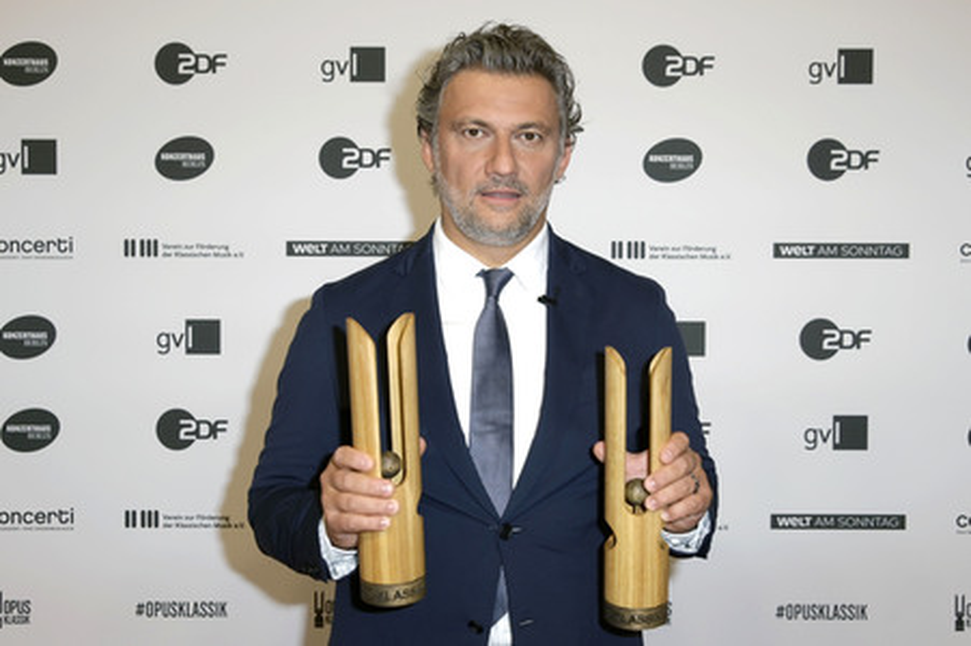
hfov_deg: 53.2
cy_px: 323
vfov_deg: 36.8
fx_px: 970
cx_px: 486
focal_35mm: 36
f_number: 5.6
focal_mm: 36
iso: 640
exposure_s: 1/250
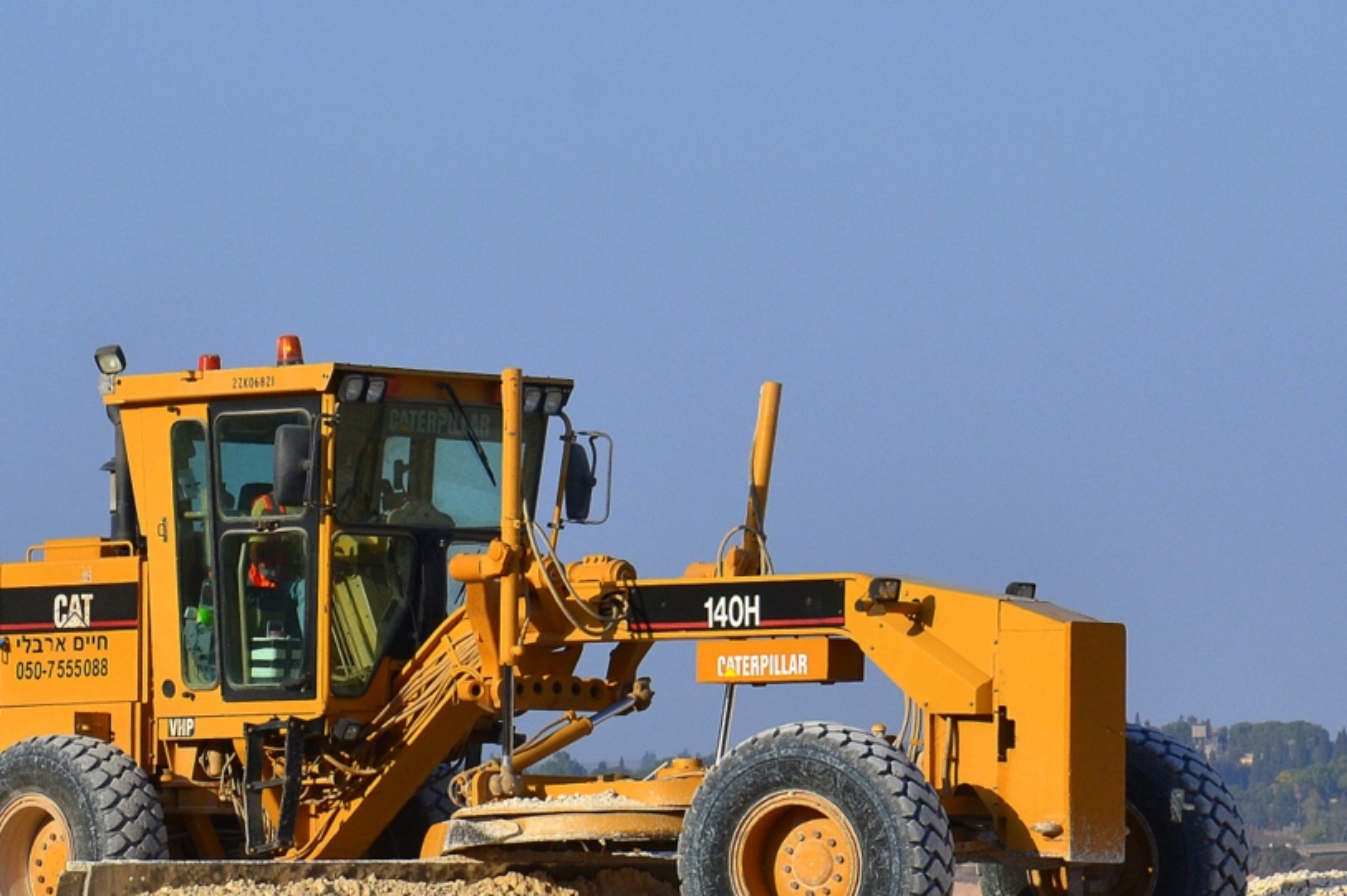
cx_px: 537
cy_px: 542
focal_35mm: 217
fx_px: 8114
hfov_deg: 9.5
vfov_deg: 6.3
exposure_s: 1/500
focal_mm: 98
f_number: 11
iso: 320
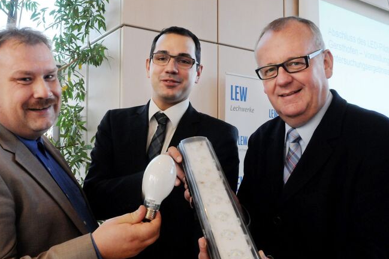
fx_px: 399
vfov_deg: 35.8
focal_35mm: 37
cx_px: 164
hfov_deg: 51.7
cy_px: 151
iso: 1600
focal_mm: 20
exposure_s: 1/60
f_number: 6.3
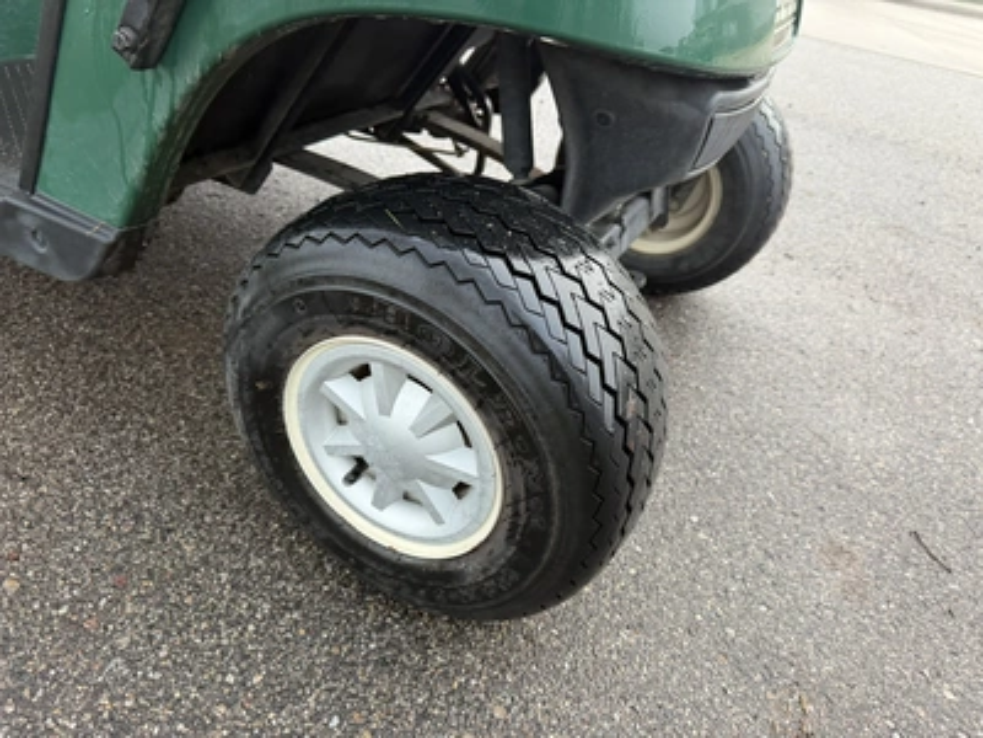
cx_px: 492
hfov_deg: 71.6
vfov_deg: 56.8
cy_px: 369
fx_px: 682
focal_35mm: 24
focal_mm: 6.76
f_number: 1.78
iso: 200
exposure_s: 1/94
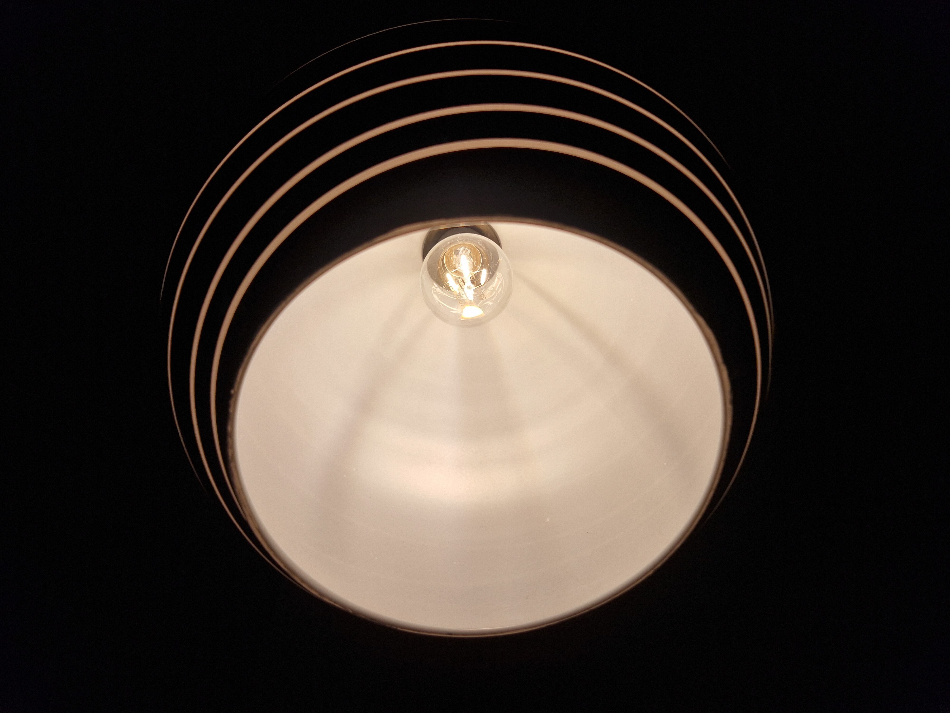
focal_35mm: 23
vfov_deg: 58.9
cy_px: 356
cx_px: 475
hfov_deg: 73.9
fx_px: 631
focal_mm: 5.4
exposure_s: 1/198
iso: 50
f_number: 1.8
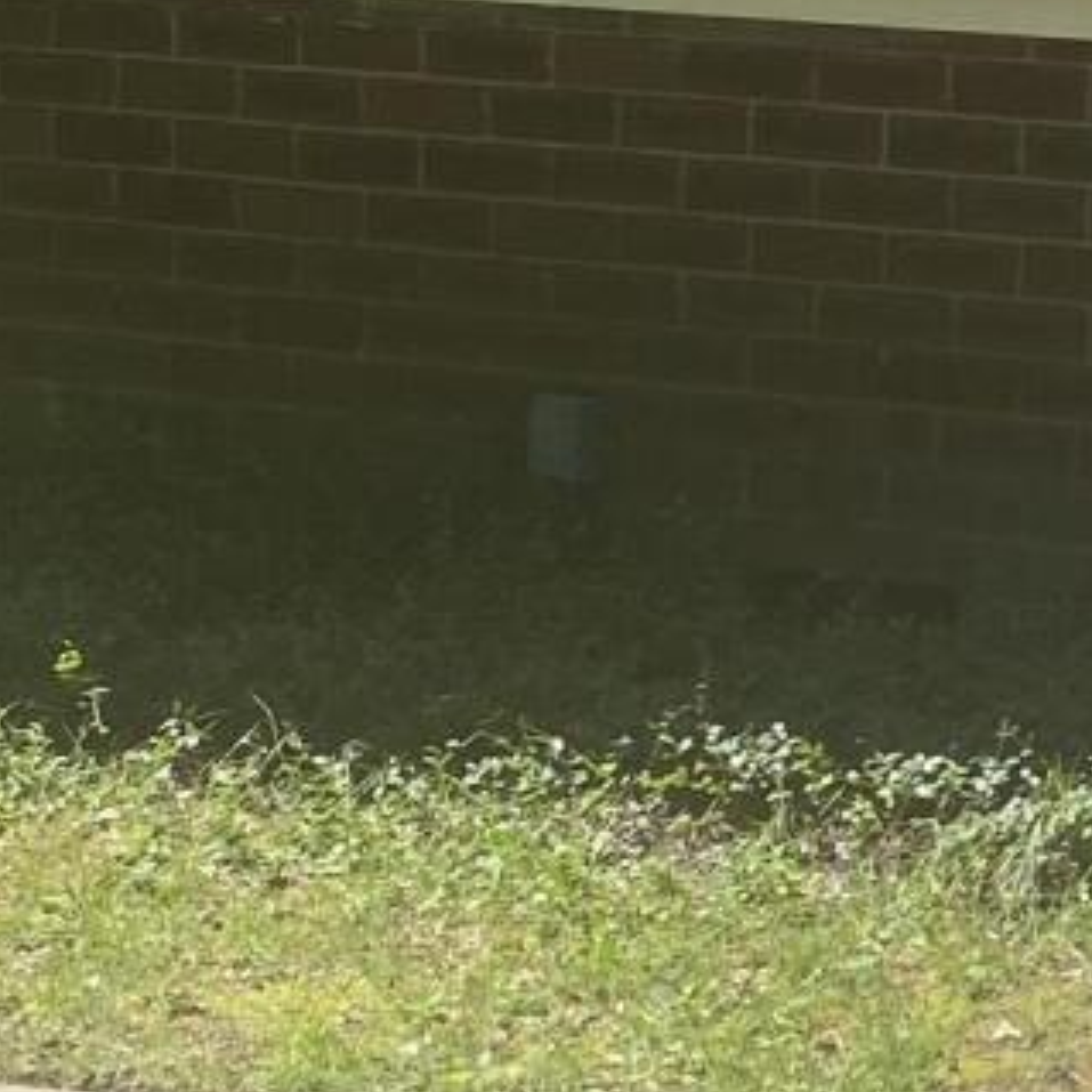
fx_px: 5139
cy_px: -181
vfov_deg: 11.9
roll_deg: -2.0
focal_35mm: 144
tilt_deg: -1.3
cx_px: 1890
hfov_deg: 11.4
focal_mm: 4.25
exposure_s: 1/1135
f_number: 1.8
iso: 32
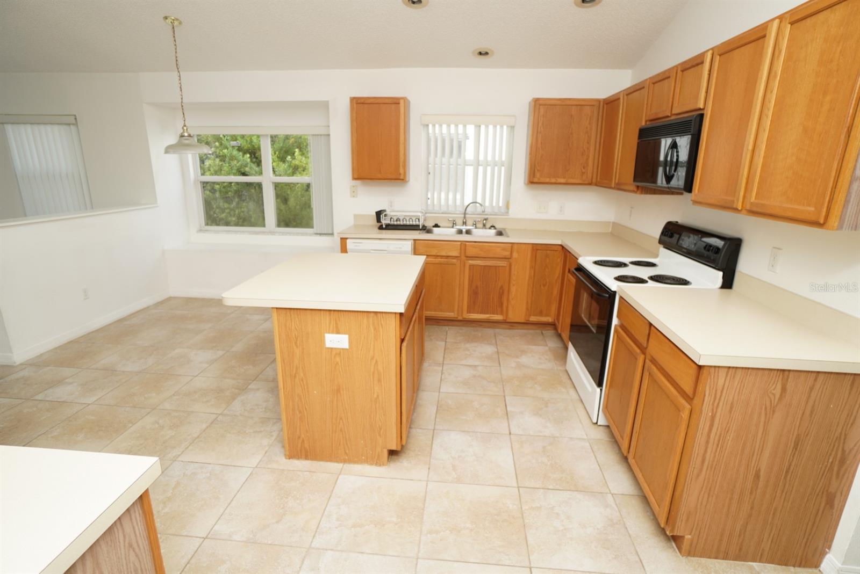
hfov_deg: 90.0
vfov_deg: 67.5
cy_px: 287
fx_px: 430
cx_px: 430
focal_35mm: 18
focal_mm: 12
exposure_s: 1/60
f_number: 4
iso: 100
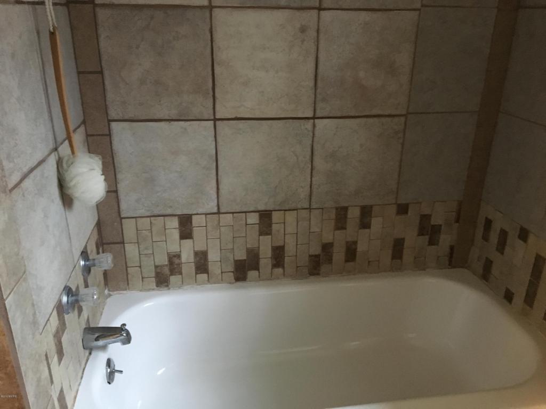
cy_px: 204
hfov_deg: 61.7
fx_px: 457
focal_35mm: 29
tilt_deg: -23.4
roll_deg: -0.6
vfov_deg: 48.2
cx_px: 273
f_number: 2.2
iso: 400
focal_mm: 4.15
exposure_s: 1/15
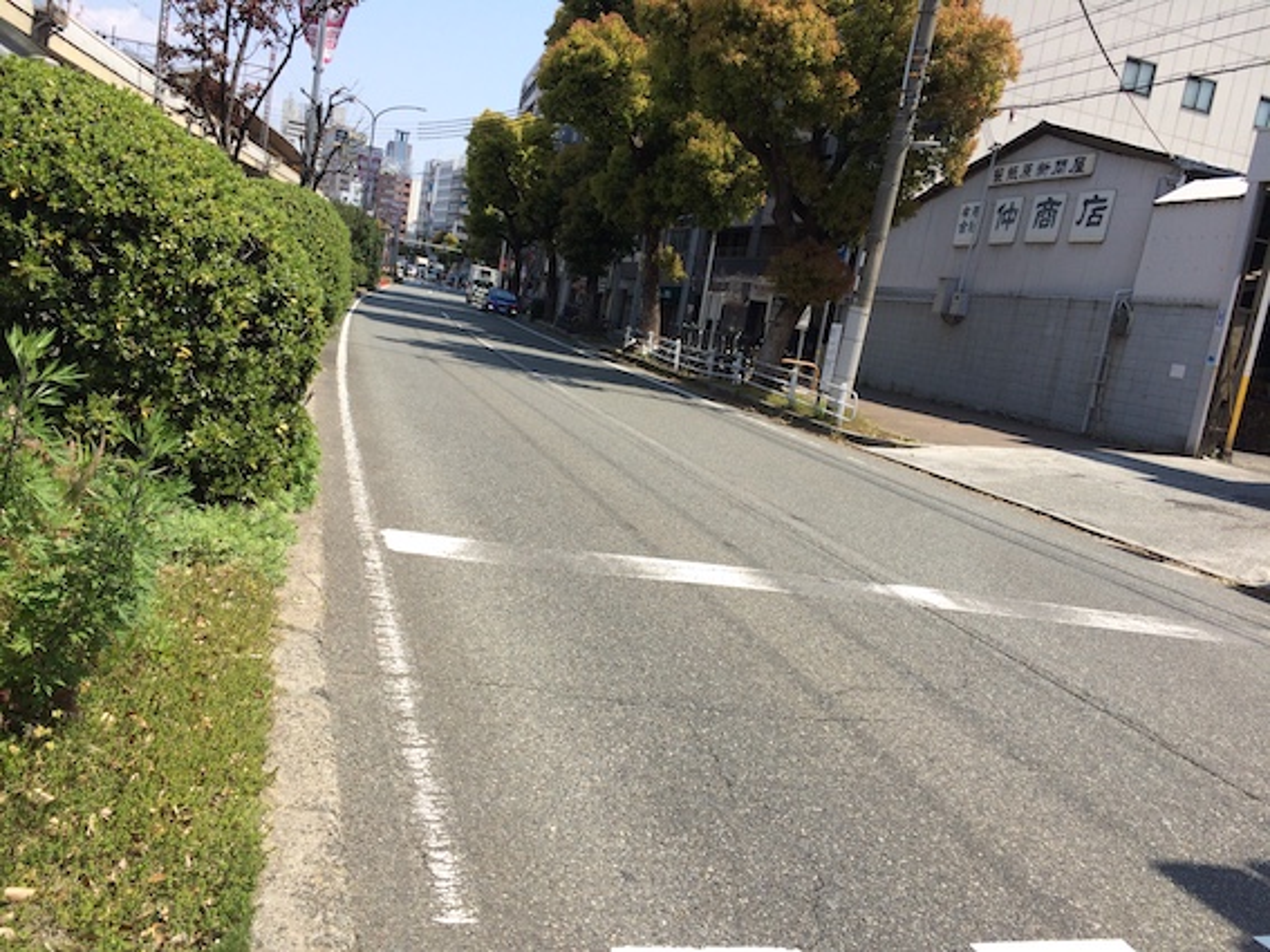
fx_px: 1064
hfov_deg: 61.7
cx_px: 635
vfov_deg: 48.2
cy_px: 476
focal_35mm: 29
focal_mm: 4.15
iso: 32
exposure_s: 1/1580
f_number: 2.2
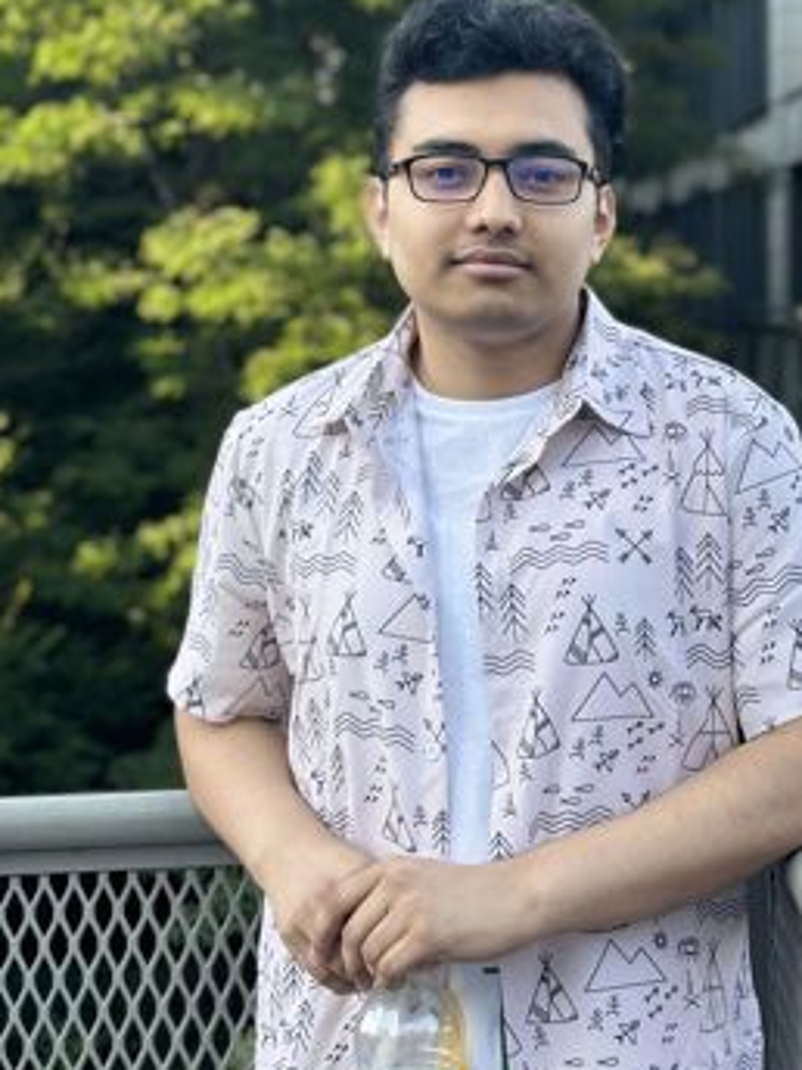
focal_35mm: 82
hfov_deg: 17.9
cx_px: 575
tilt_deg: -2.1
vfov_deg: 23.7
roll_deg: -0.2
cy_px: 334
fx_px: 2533
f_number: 1.78
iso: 80
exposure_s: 1/417
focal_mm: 6.86
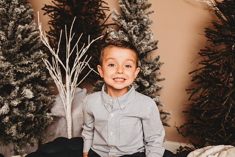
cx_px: 118
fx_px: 222
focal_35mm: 34
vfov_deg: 38.9
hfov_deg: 55.8
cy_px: 78
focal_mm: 34
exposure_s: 1/160
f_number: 4
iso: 100
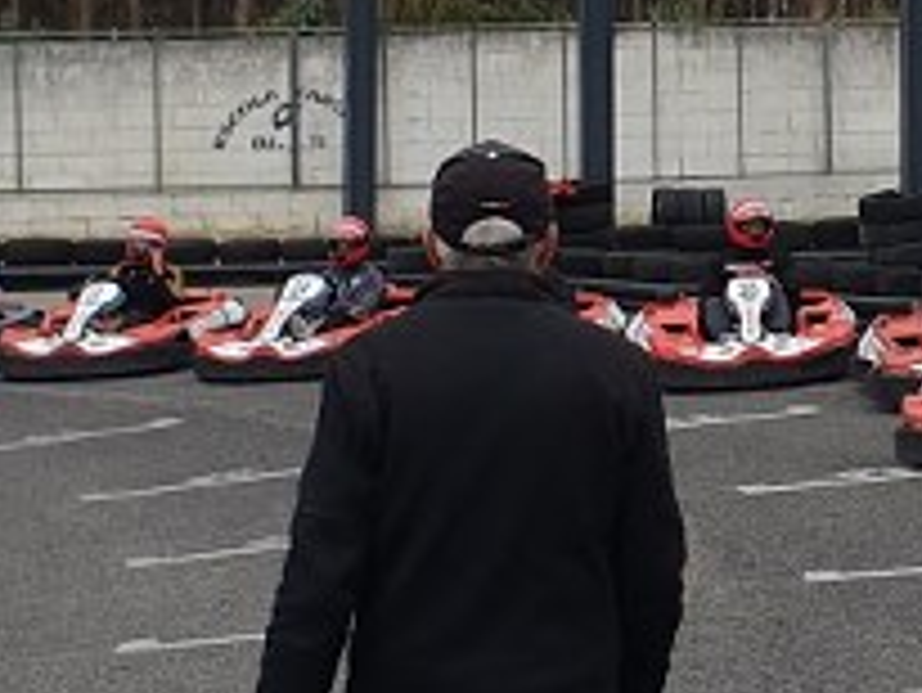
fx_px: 3598
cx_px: 1172
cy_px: 50
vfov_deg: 10.9
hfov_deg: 14.1
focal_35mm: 135
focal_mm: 4.3
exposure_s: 1/1005
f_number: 2.4
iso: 50
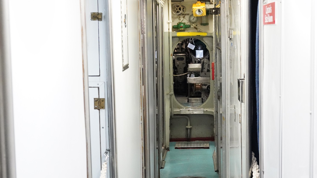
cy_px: 95
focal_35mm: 67
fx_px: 563
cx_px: 191
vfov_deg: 18.0
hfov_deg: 31.3
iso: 12800
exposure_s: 1/100
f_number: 10
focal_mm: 47
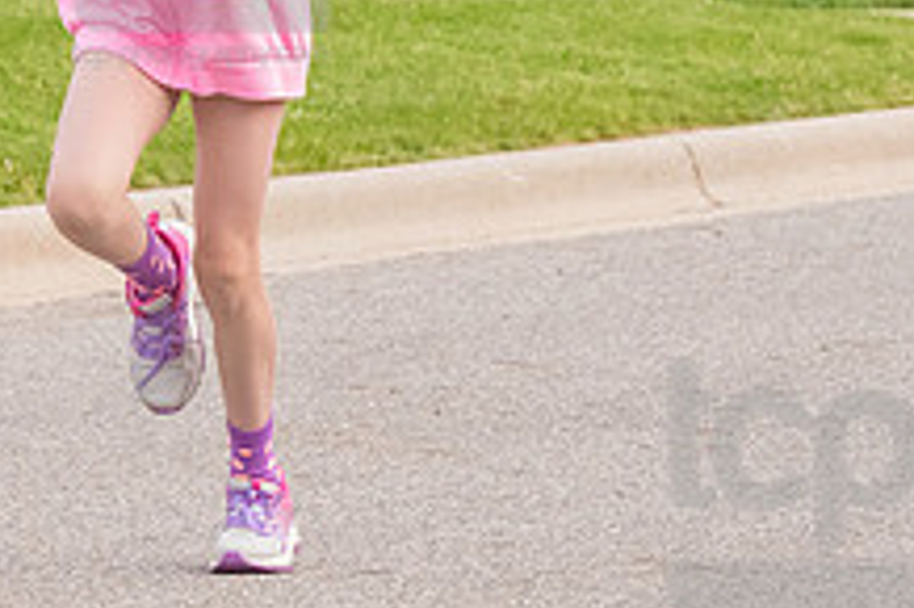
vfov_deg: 2.6
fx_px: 13623
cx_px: 201
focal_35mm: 537
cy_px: -80
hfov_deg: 3.8
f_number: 7.1
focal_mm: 135
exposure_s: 1/1250
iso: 3200
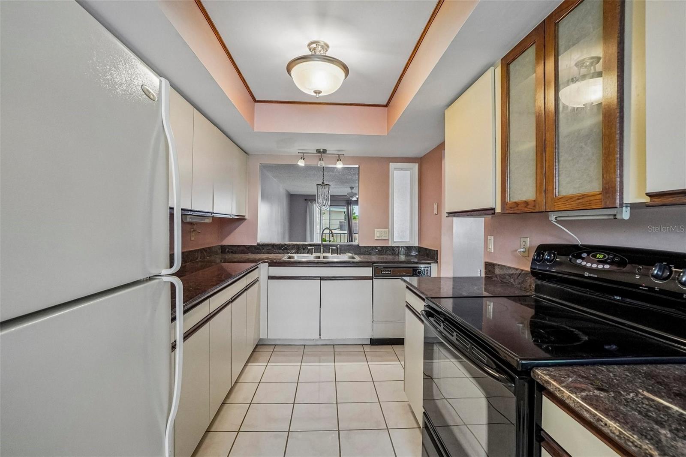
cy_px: 228
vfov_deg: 77.3
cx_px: 343
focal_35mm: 15
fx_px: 286
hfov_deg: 100.4
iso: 800
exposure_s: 1/30
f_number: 8
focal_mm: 10
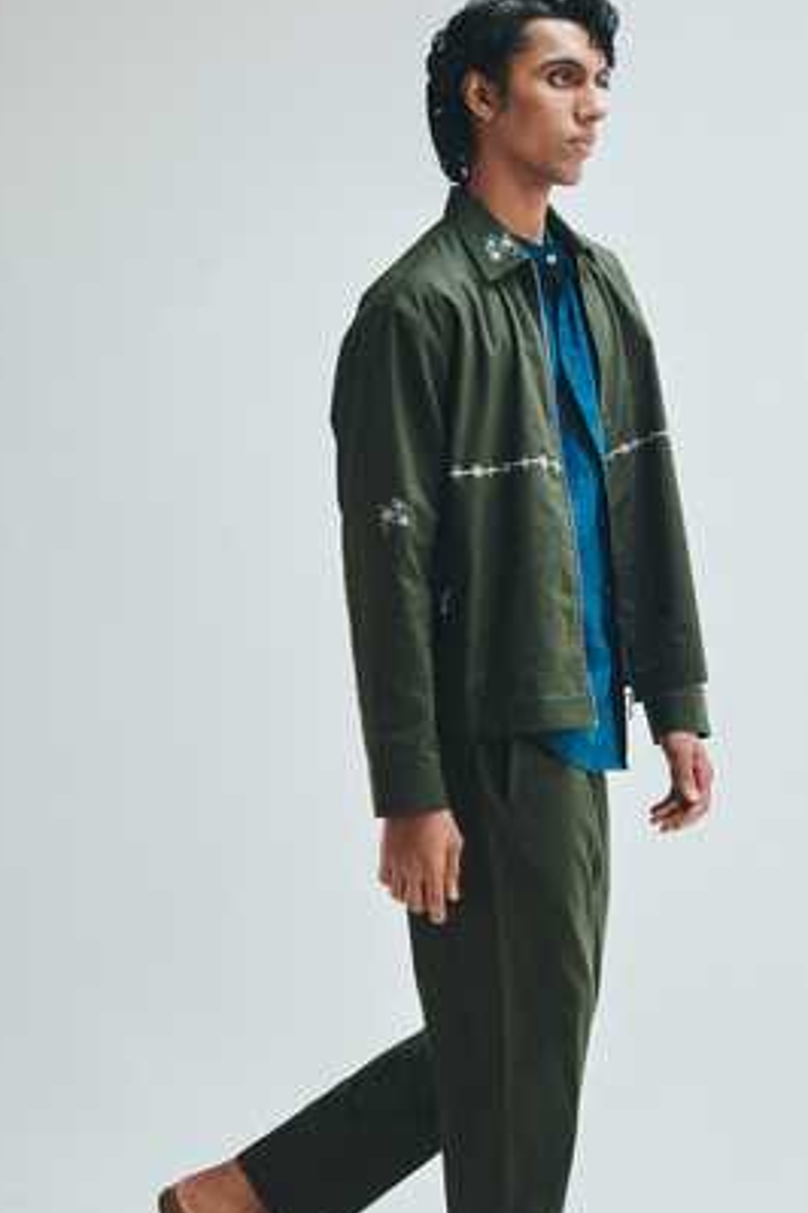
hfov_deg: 17.3
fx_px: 2659
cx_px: 486
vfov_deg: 25.6
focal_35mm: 79
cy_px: 716
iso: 400
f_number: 8
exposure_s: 1/125
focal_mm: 60
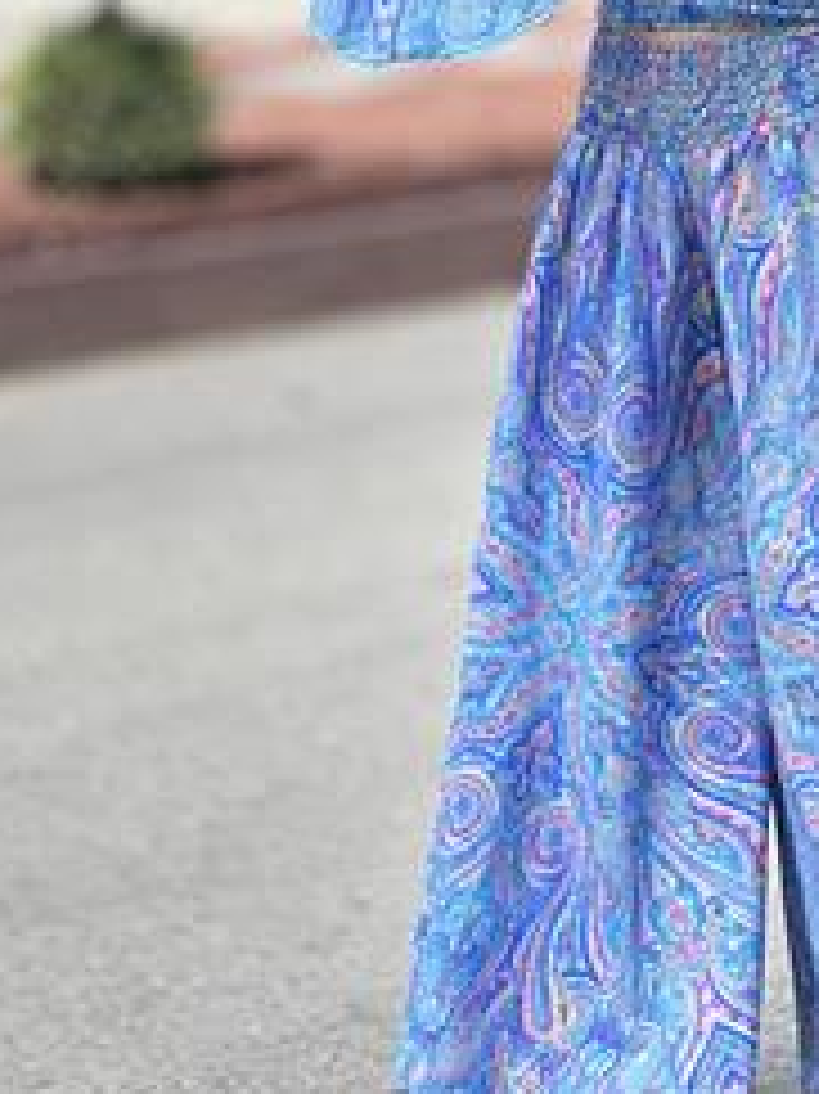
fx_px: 4136
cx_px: 531
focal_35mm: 131
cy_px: 245
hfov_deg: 11.3
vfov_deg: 15.0
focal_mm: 9
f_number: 2.8
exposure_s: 1/302
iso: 25
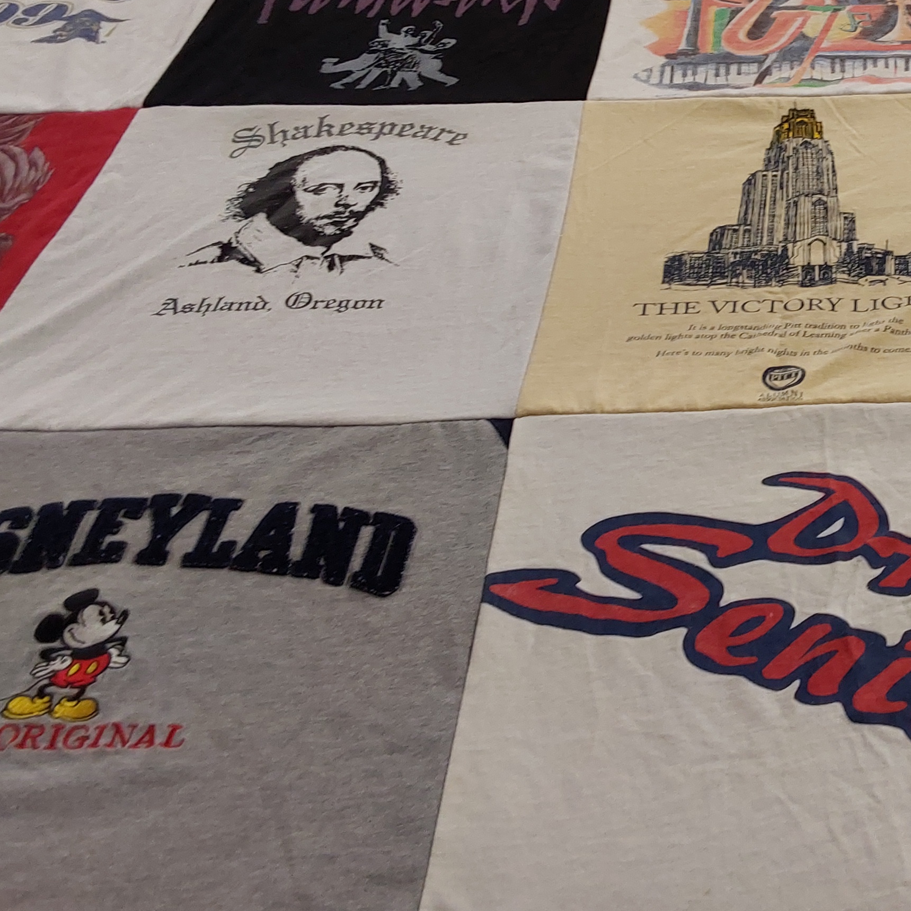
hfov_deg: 34.2
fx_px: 1399
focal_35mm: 47
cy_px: 310
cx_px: 805
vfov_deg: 35.7
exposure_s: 1/50
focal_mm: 2.91
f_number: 1.9
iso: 50
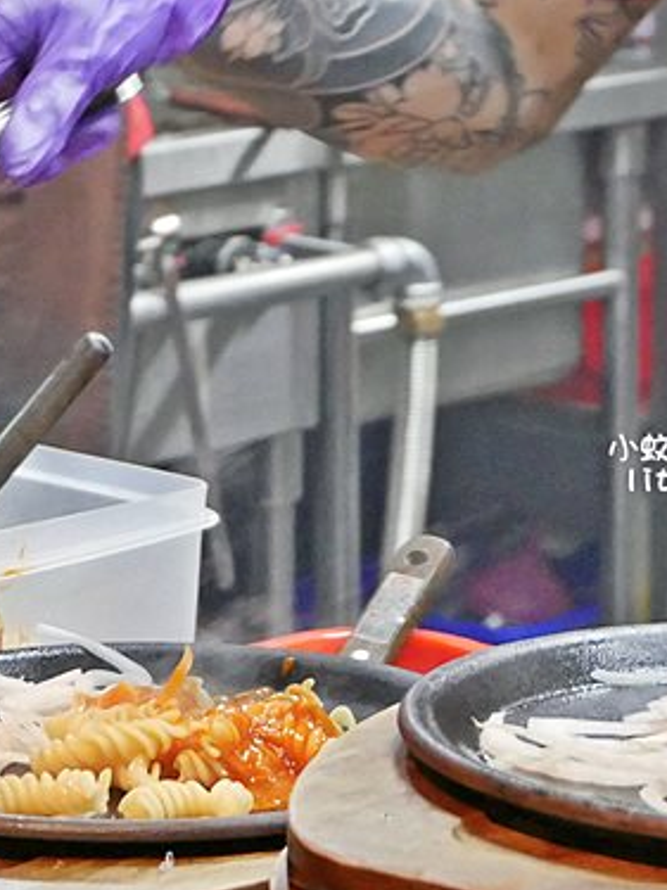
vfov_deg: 11.2
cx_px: -176
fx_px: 4524
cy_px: 471
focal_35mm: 176
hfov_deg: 8.3
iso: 3200
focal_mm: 33
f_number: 5.6
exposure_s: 1/80
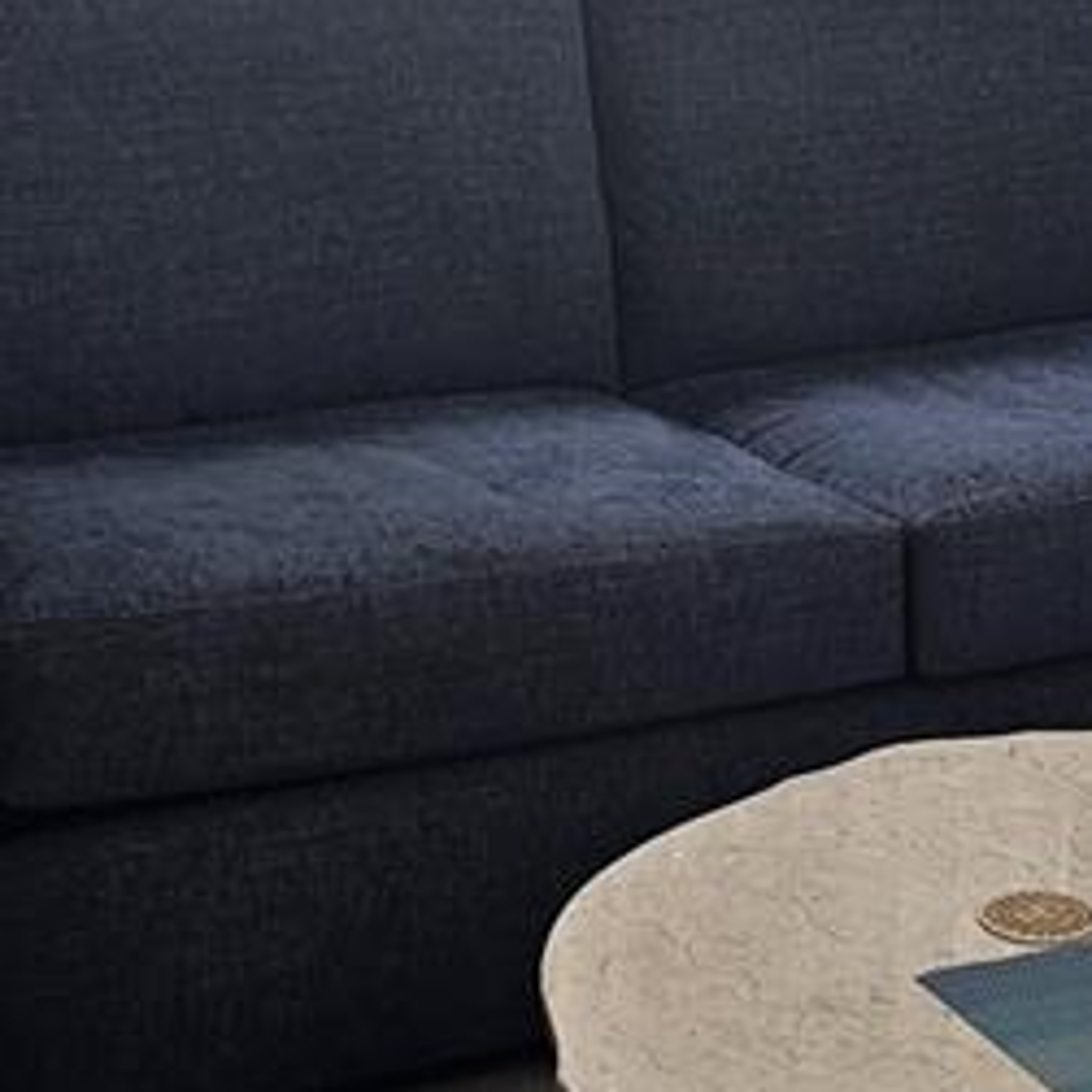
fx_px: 3462
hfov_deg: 17.9
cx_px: 740
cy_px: 165
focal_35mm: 97
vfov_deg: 17.7
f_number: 1.7
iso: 160
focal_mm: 6.3
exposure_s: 1/120
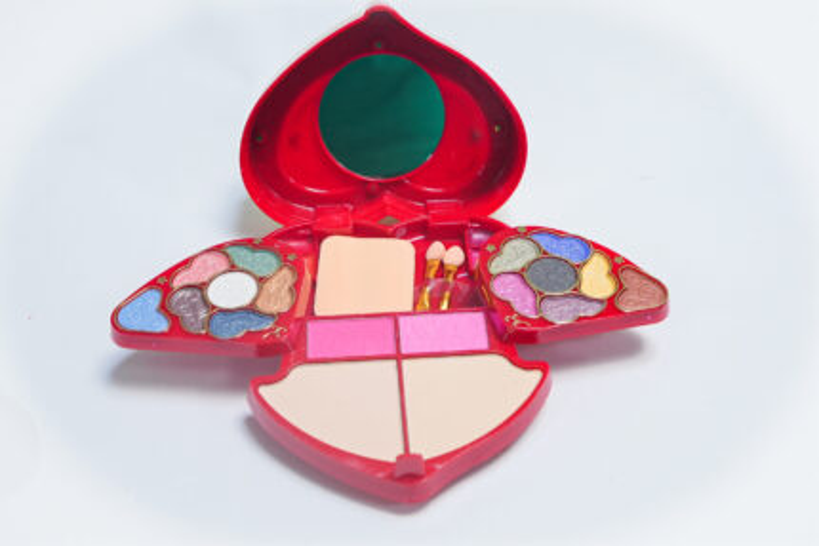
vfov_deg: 29.9
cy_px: 273
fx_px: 1024
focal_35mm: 45
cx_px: 410
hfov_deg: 43.6
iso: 800
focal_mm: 30
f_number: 5
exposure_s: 1/160
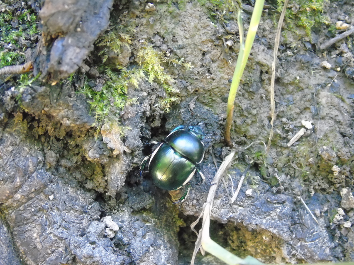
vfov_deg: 18.0
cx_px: 177
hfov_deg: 23.8
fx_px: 839
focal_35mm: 82
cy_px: 132
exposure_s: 1/60
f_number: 4.1
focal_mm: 15
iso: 1600
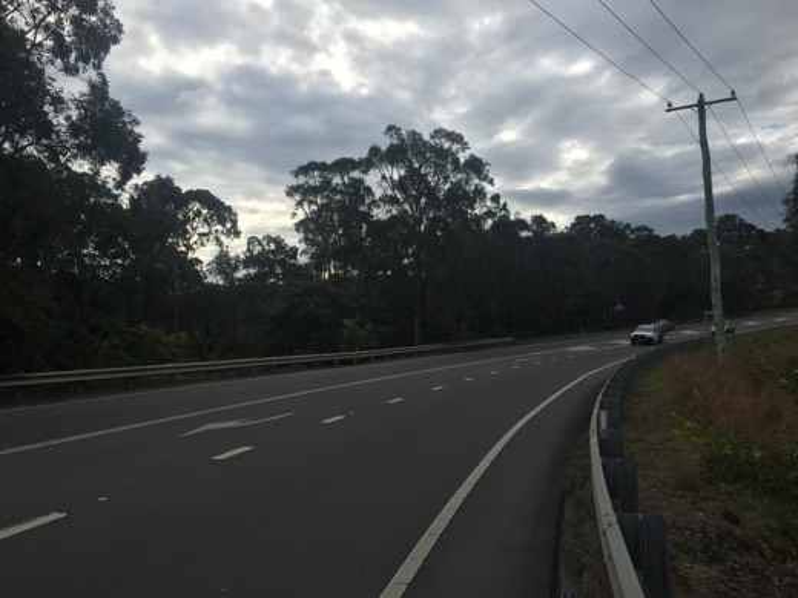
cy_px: 299
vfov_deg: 48.2
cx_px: 399
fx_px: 669
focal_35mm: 29
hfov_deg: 61.7
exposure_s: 1/2825
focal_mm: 4.15
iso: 32
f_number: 2.2
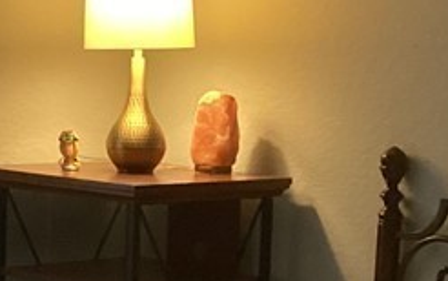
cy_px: 332
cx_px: 144
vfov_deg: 9.5
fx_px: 1673
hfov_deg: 15.2
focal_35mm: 137
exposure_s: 1/60
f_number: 2.4
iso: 320
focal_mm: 3.3
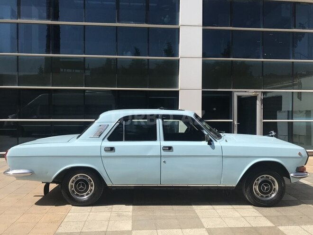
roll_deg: -0.5
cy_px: 118
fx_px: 253
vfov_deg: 49.7
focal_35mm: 28
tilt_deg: +0.3
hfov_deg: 63.4
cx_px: 156
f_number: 1.8
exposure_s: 1/3300
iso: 20
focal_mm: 3.99
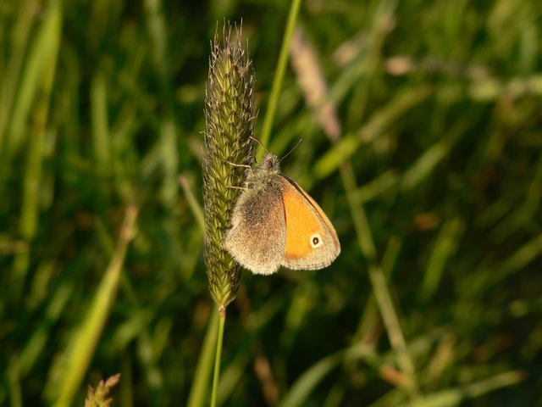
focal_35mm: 86
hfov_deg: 22.8
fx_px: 1347
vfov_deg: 17.2
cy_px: 204
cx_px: 271
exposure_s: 1/500
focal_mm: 14.4
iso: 100
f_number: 4
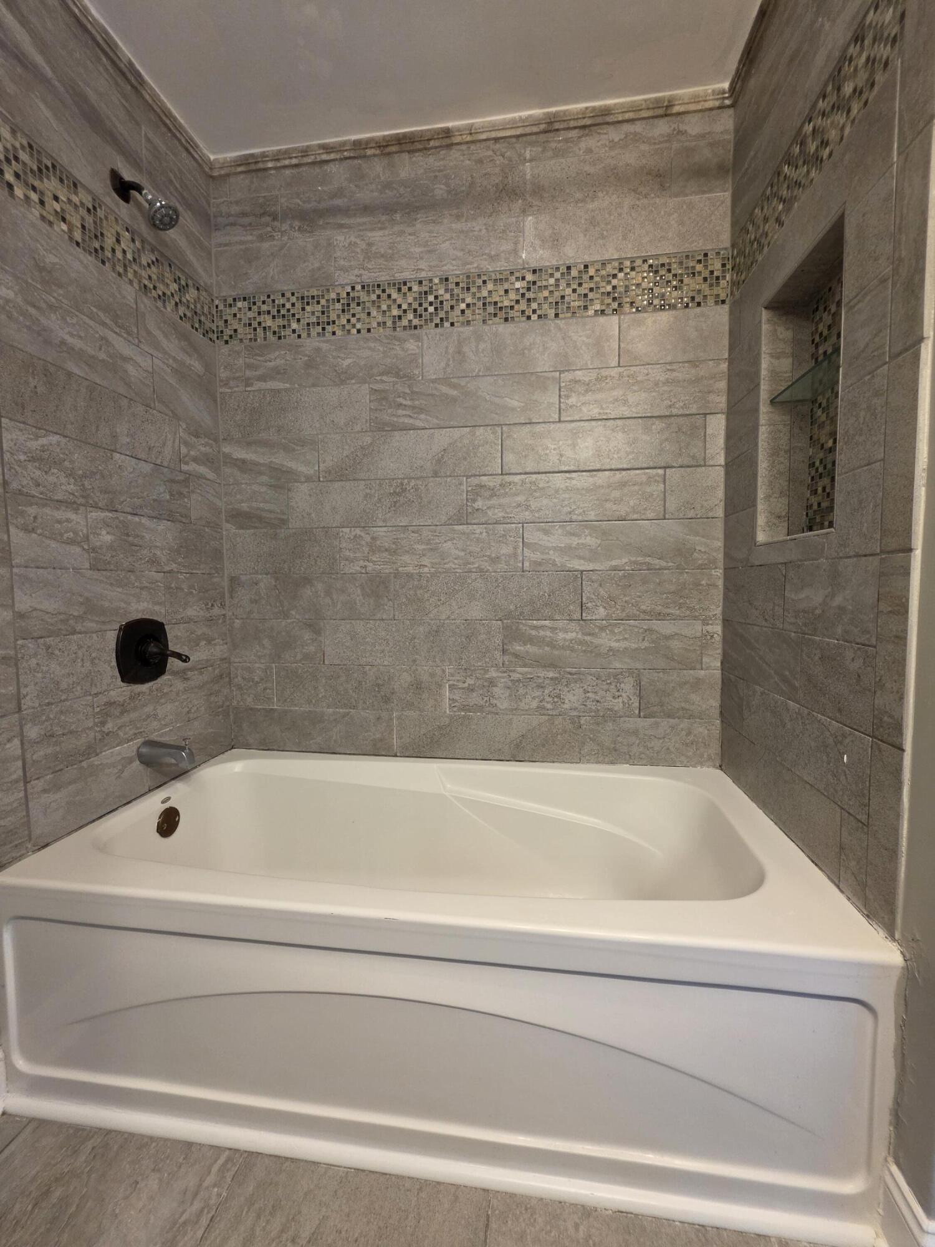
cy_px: 624
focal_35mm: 13
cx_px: 468
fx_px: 468
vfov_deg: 106.2
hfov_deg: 89.9
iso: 200
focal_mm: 2.2
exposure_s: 1/60
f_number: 1.9
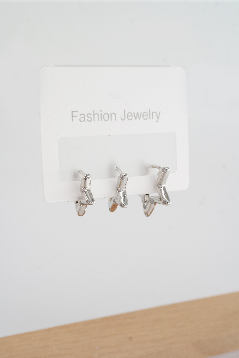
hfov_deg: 16.3
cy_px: 179
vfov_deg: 24.2
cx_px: 120
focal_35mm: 84
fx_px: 836
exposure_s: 1/60
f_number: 16
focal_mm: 55
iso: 400
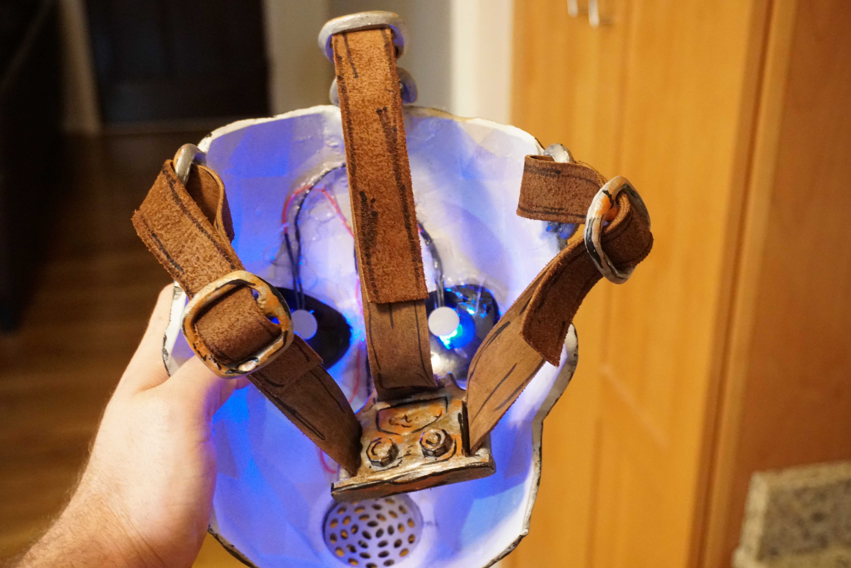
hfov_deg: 46.4
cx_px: 426
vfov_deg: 31.9
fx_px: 993
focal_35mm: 42
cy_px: 284
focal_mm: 28
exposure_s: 1/25
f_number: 4.5
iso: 6400
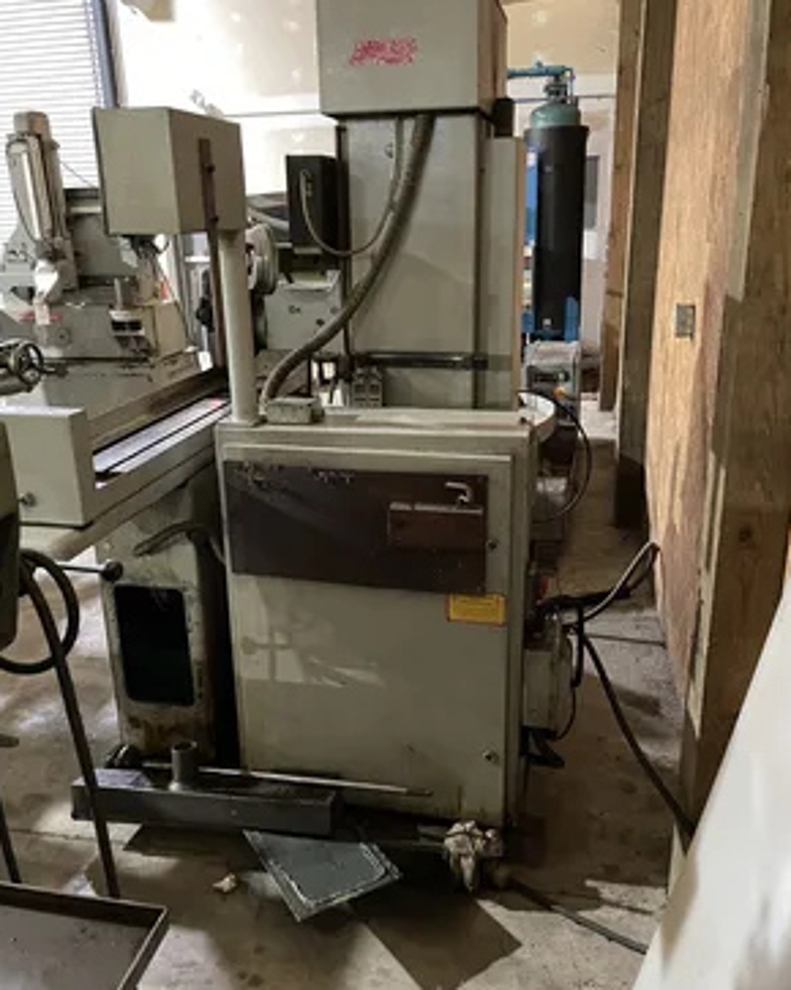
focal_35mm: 28
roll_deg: +2.4
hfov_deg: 51.5
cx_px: 396
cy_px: 480
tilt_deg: -19.0
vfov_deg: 62.2
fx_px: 820
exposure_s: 1/30
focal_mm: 4.2
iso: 800
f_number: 1.6
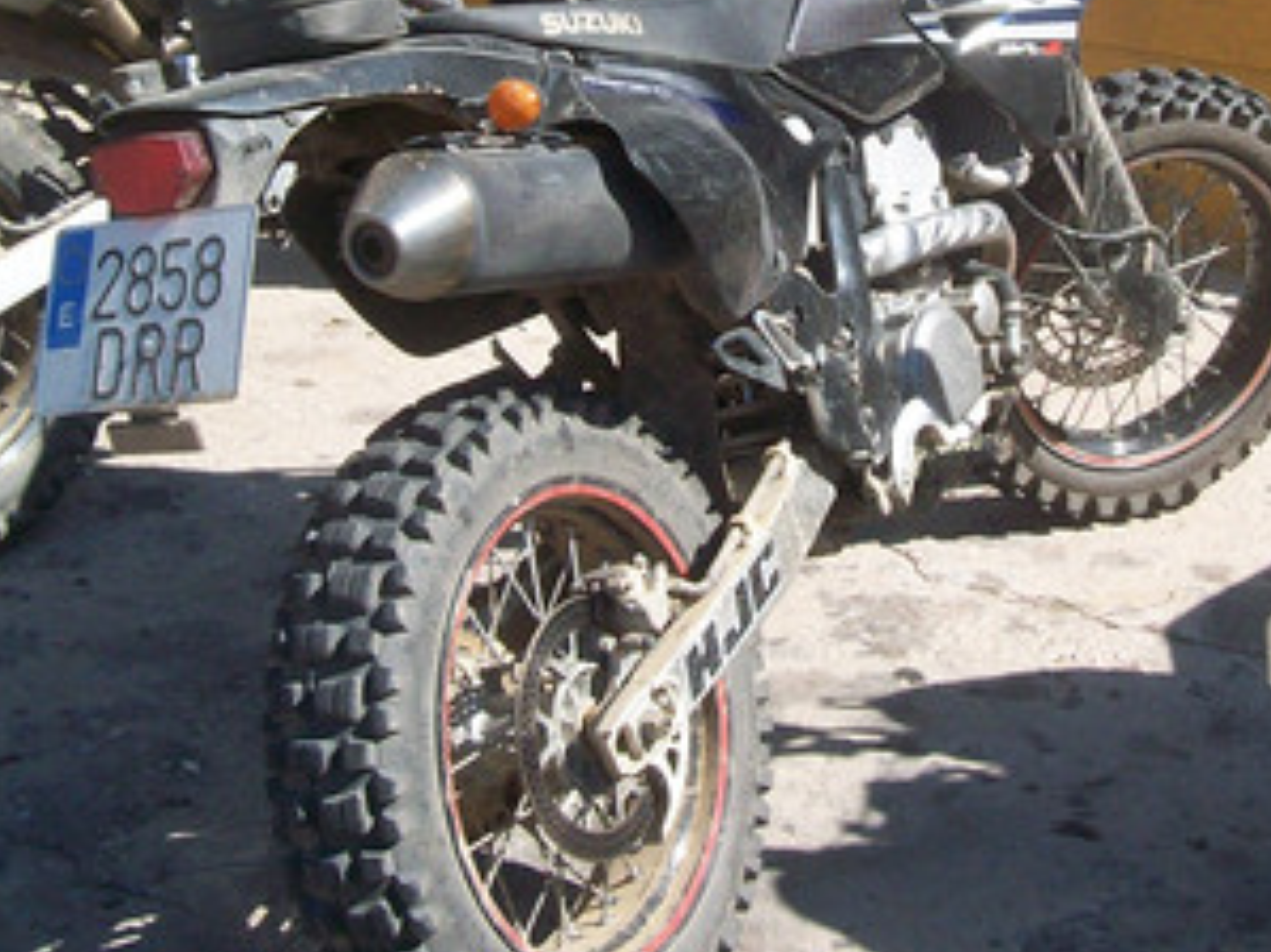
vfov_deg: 18.8
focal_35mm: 77
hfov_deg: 25.3
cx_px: 812
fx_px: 2826
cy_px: 102
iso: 80
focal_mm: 6
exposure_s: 1/382
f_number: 4.8
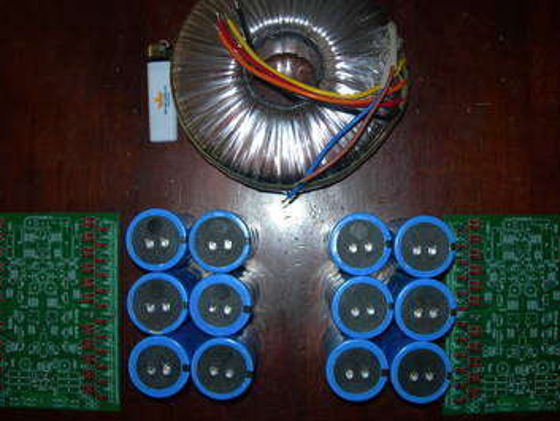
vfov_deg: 33.6
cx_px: 279
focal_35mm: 43
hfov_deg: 43.8
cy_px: 187
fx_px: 696
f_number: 2.8
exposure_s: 1/60.1
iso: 50
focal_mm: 7.8
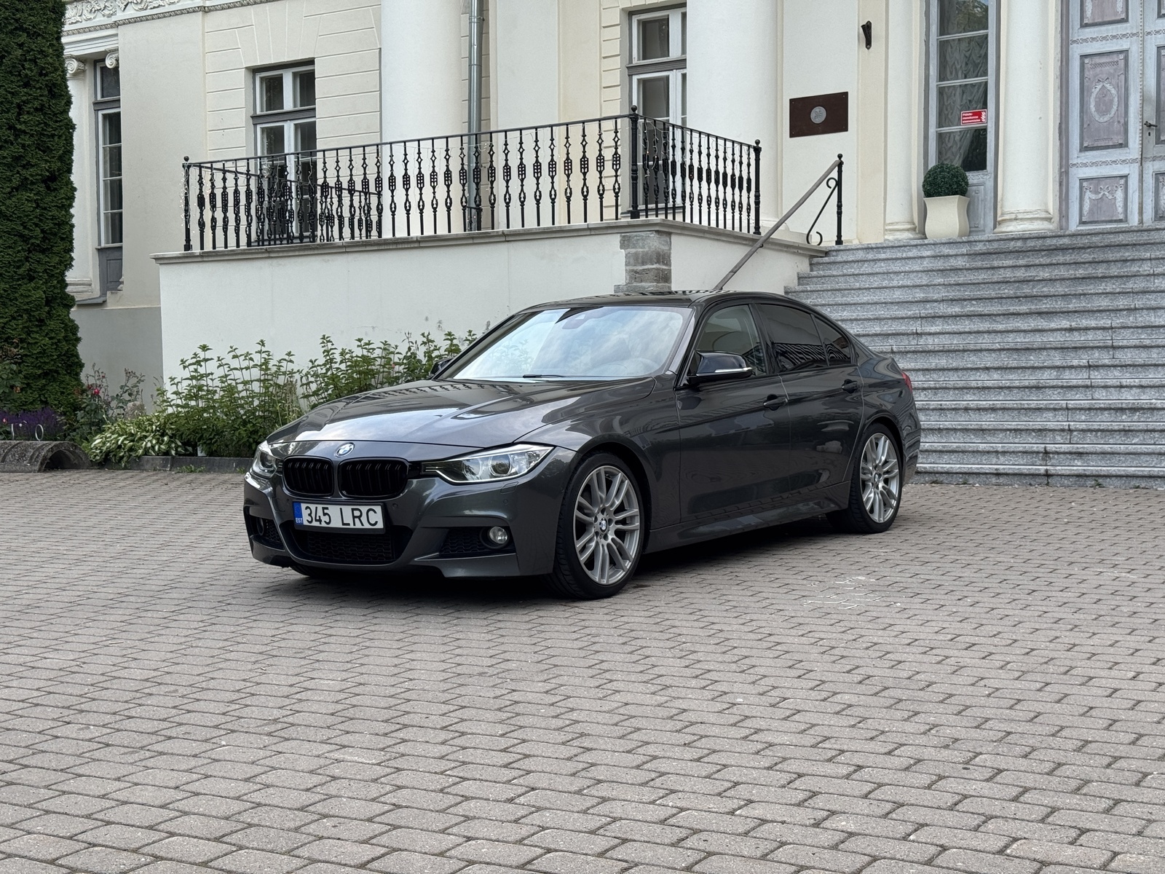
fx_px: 1615
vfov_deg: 30.3
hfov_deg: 39.7
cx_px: 582
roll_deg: +0.4
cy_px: 437
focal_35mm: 48
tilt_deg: -1.2
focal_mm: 6.76
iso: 64
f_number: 1.78
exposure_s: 1/414
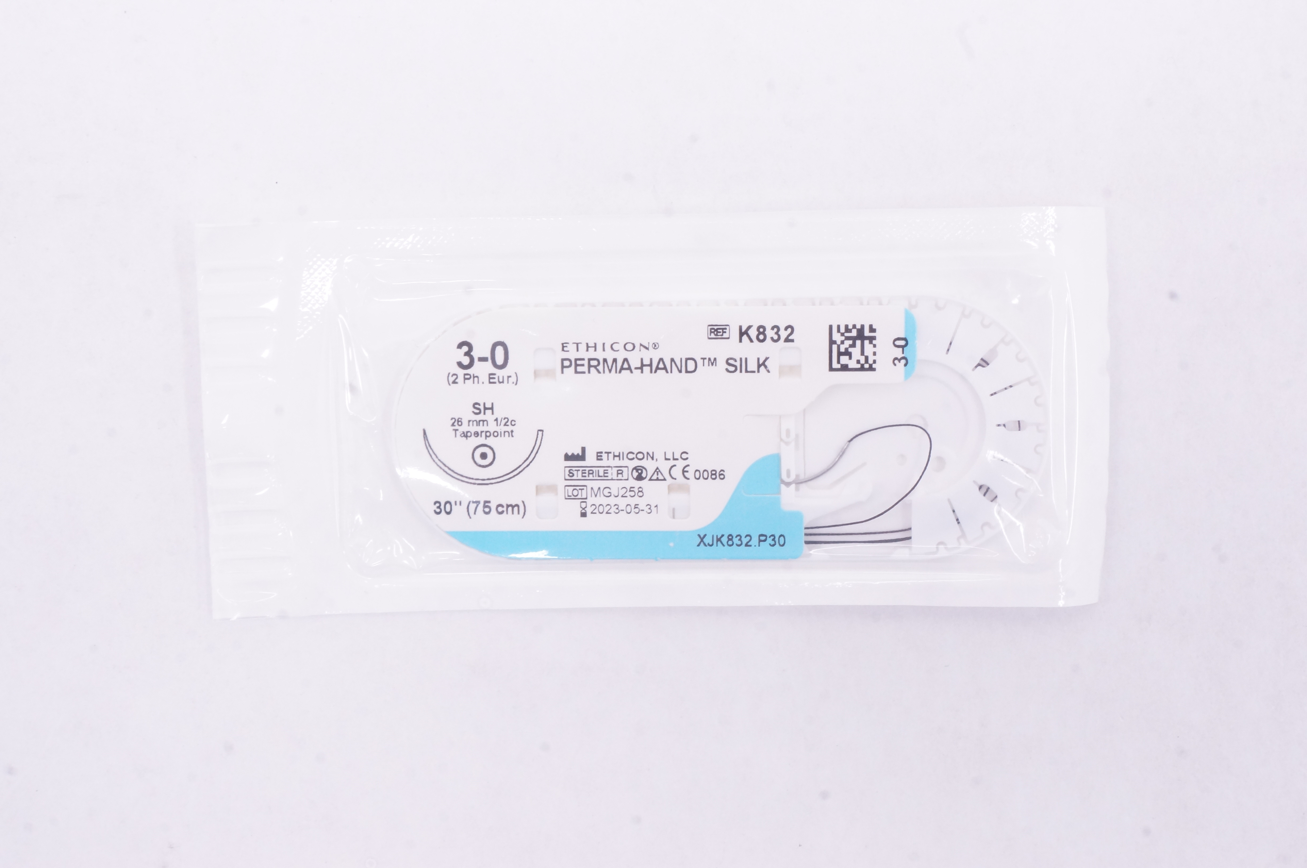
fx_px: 2013
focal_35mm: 56
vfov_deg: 24.3
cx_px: 654
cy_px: 434
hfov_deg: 36.0
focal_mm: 37
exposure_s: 1/20
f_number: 20
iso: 1600
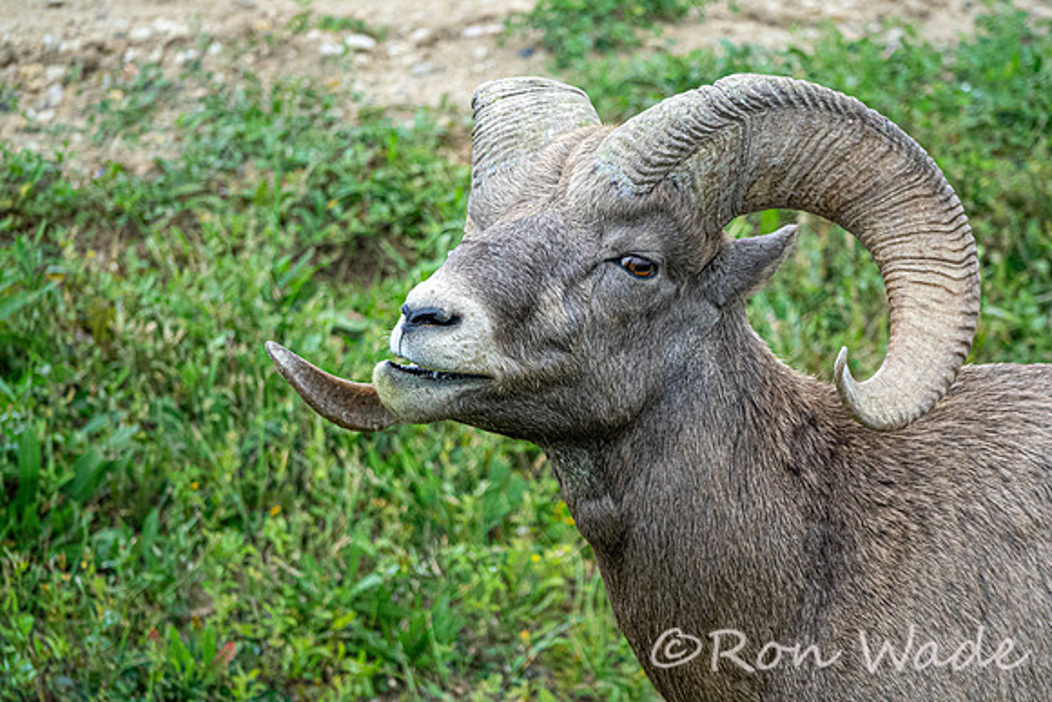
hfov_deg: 3.4
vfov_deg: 2.3
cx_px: 526
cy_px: 351
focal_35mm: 598
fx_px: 17478
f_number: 4
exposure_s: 1/500
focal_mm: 219.33
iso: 800
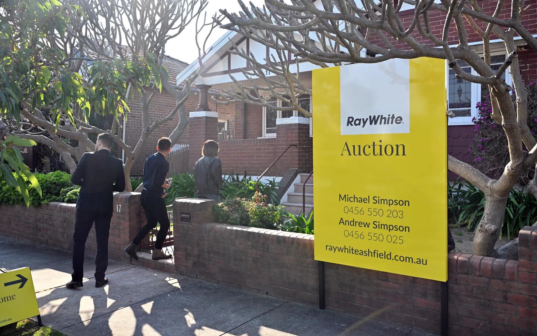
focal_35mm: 31
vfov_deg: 41.2
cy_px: 157
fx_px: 447
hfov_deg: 62.0
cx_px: 265
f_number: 5.6
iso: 1600
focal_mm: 29.5
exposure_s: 1/2000
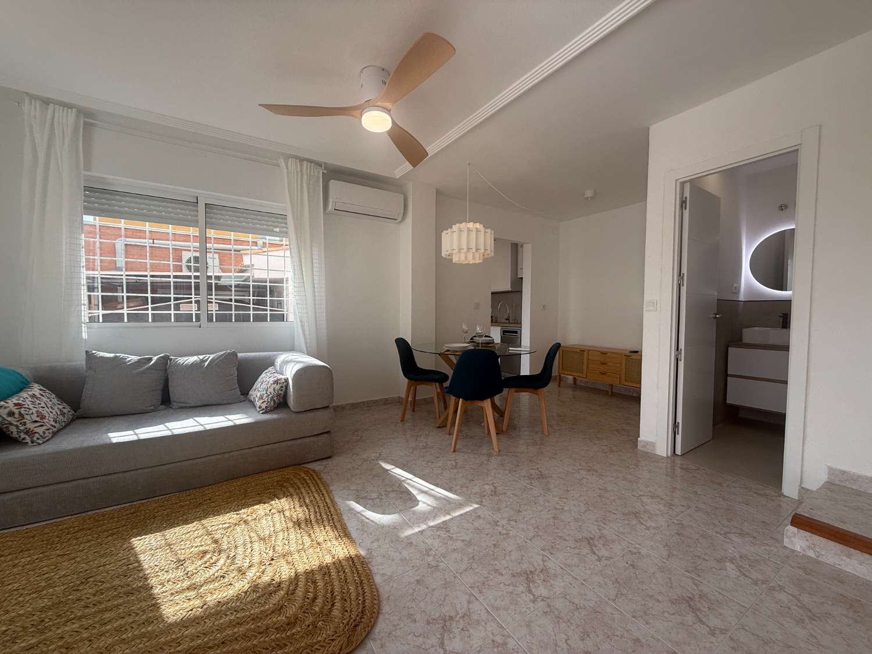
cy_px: 327
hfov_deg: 102.1
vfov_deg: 85.7
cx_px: 436
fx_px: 353
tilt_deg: -2.0
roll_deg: -0.4
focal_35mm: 14
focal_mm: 2.22
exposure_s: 1/328
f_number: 2.2
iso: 50
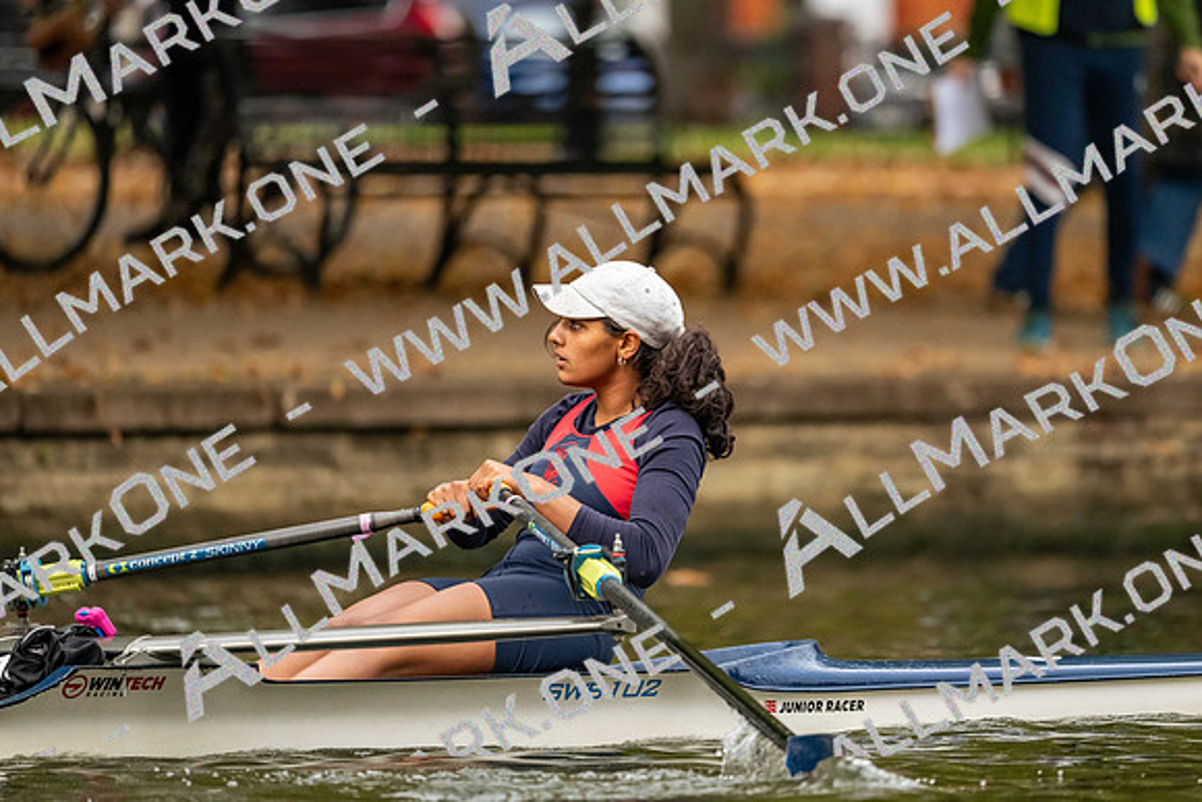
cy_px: 401
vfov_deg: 3.4
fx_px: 13358
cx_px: 601
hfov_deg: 5.2
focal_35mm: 400
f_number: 4.5
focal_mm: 400
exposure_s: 1/2500
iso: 4500
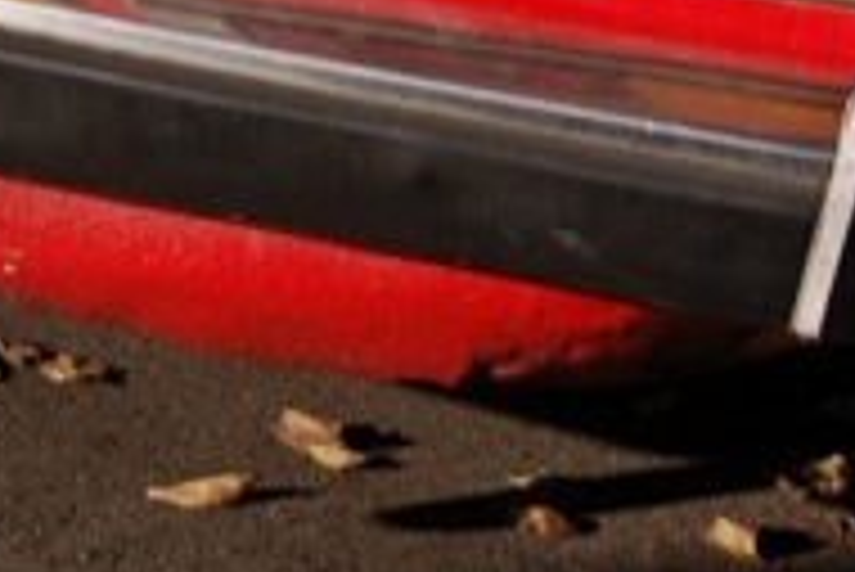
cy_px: -38
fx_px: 4563
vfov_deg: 7.1
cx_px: -284
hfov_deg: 10.5
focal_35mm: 192
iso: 200
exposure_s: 1/320
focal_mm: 38
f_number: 9
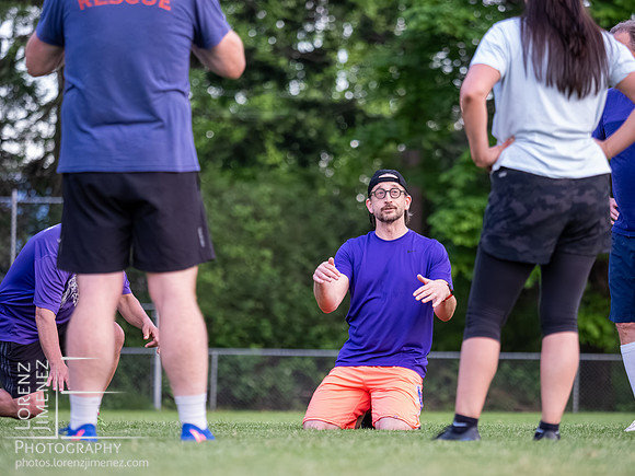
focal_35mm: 250
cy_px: 238
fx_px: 4586
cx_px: 318
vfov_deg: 5.9
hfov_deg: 7.9
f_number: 2.8
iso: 4000
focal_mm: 125
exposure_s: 1/640
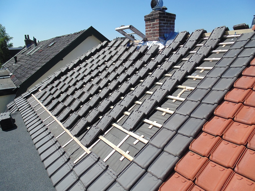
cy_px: 96
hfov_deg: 76.4
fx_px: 162
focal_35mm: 22
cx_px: 128
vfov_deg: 61.1
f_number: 9.7
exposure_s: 1/125
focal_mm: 4
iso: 80
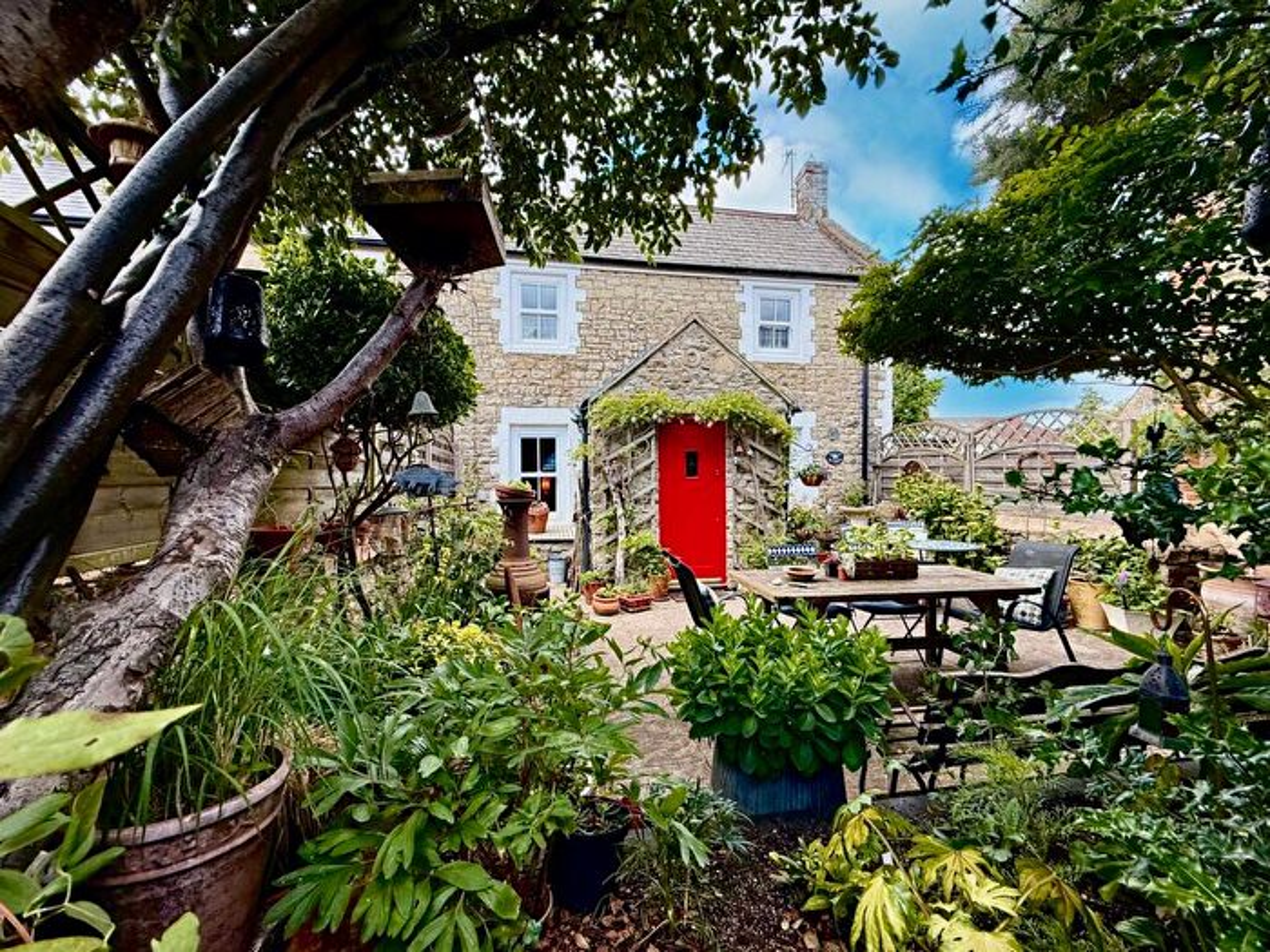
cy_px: 476
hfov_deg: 102.1
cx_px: 635
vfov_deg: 85.7
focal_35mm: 14
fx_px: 514
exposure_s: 1/312
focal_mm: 2.22
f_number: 2.2
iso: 50
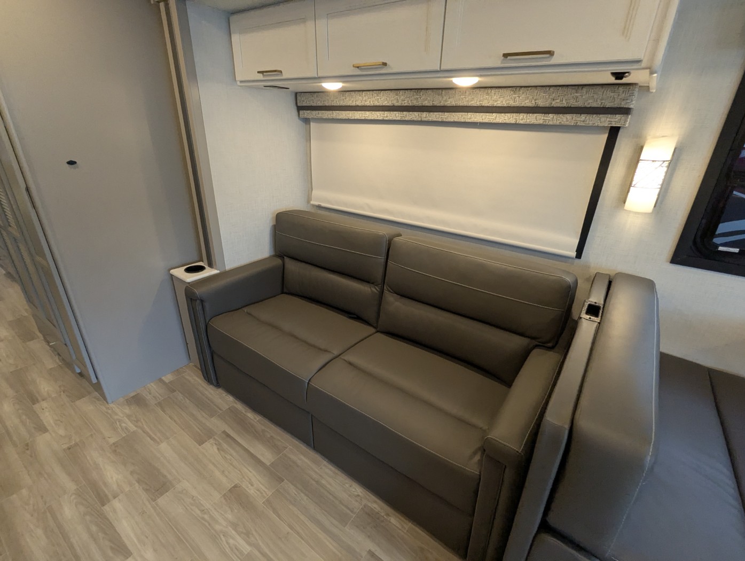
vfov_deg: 78.2
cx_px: 372
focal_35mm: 16
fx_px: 345
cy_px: 280
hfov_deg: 94.4
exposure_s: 1/125
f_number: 2.2
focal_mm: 2.35
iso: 261
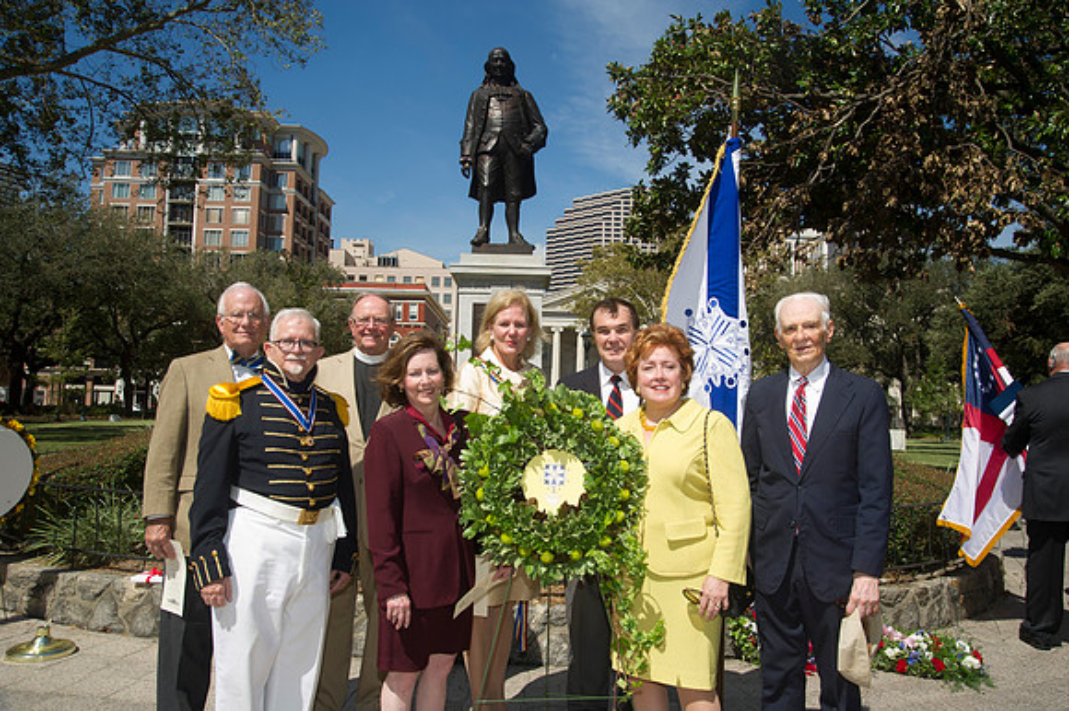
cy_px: 356
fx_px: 890
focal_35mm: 30
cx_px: 534
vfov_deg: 43.6
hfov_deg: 62.0
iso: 200
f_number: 9
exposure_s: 1/250
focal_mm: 30
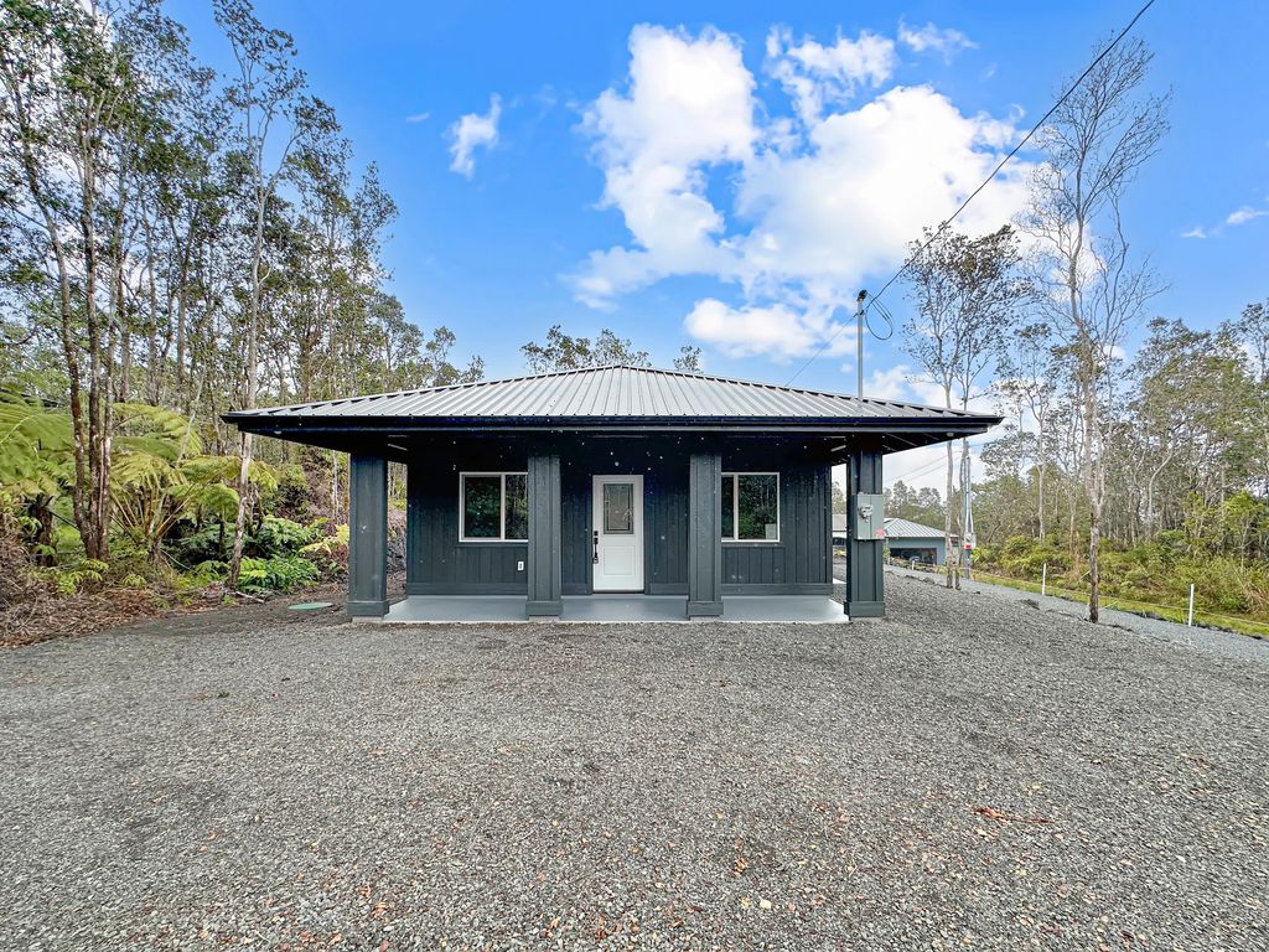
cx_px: 634
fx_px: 513
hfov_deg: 102.1
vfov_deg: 85.7
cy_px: 476
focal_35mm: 14
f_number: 2.2
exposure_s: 1/1900
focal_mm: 2.22
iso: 40
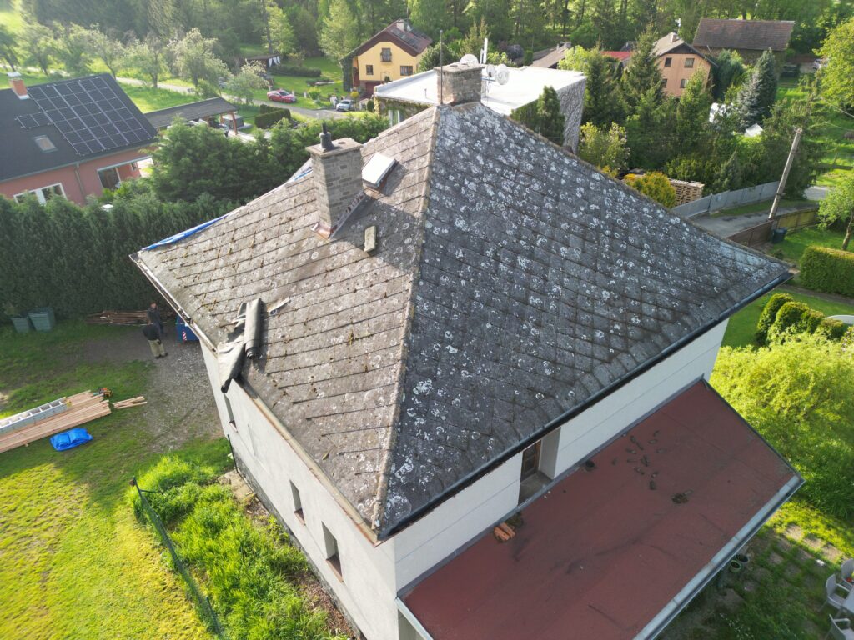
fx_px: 592
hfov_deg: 71.6
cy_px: 320
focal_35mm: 24
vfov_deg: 56.8
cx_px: 427
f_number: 1.7
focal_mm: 6.72
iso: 130
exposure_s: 1/200
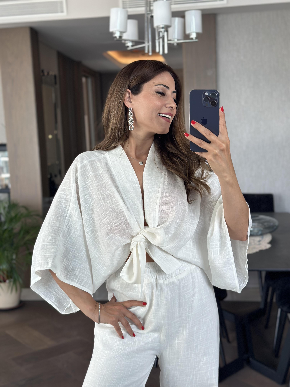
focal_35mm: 48
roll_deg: +2.6
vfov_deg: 39.7
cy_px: 194
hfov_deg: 30.3
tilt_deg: -12.5
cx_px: 145
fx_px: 536
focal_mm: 6.86
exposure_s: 1/150
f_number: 1.78
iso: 100
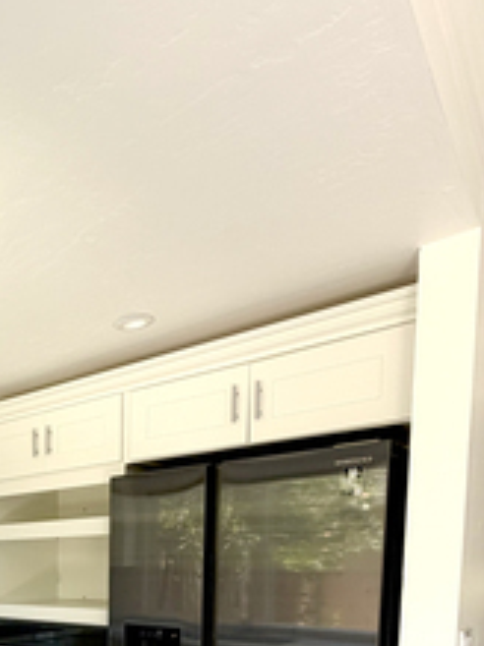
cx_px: -63
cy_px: 619
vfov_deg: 48.6
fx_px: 597
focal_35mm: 32
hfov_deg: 36.4
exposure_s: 1/121
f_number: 2.2
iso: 80
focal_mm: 2.22
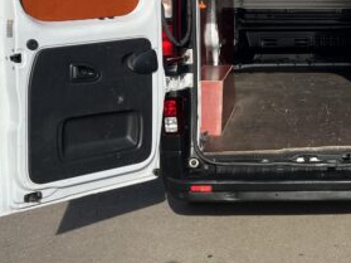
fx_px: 568
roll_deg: -1.4
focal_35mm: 56
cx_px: 330
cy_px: 38
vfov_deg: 25.4
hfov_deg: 32.3
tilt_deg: -4.2
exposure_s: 1/4016
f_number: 1.6
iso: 50
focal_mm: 5.1
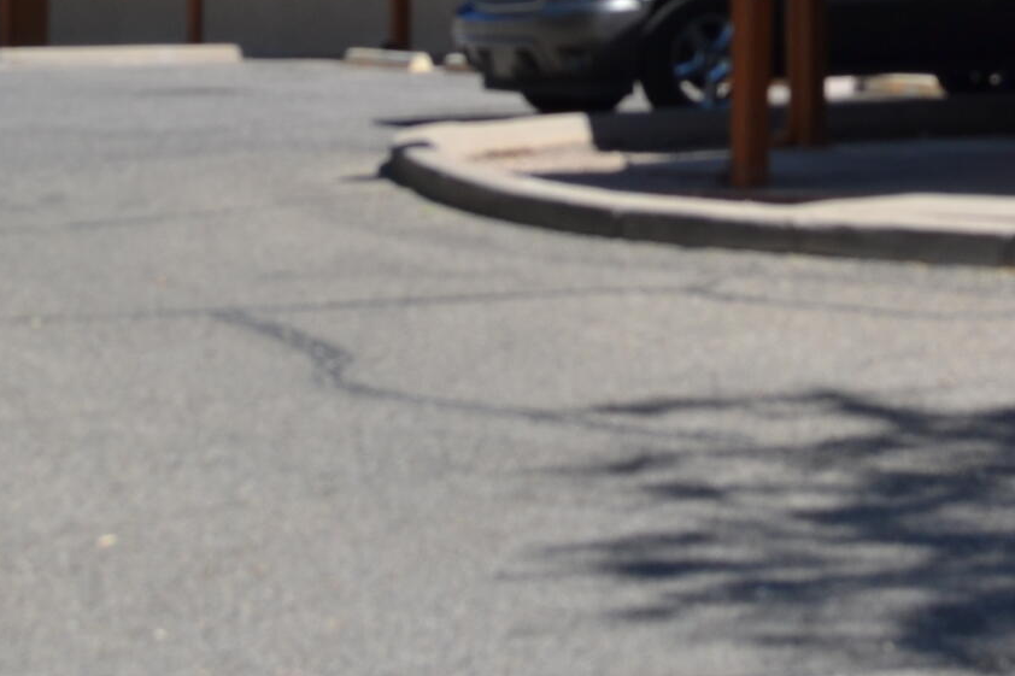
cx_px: 952
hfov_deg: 14.6
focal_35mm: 139
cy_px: -306
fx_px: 3918
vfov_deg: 9.6
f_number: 8
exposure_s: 1/250
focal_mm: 26
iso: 100
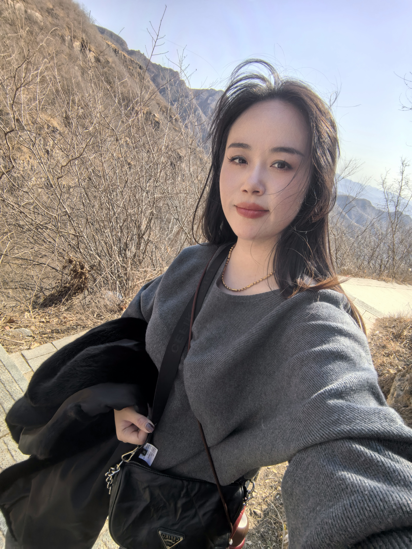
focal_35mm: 18
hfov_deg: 71.6
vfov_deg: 87.8
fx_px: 286
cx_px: 206
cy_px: 274
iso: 50
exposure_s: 1/463
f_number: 2.4
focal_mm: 2.7
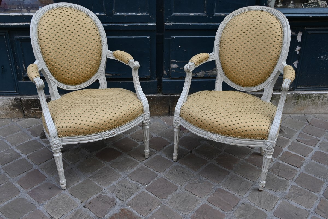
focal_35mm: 34
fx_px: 307
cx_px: 164
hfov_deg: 56.1
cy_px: 110
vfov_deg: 39.1
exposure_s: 1/125
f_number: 5.6
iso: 100
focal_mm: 22.5
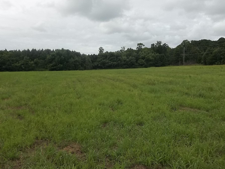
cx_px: 125
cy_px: 82
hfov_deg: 58.2
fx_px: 201
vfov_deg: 45.4
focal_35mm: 31
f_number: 8.9
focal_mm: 4.9
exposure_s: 1/200
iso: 80
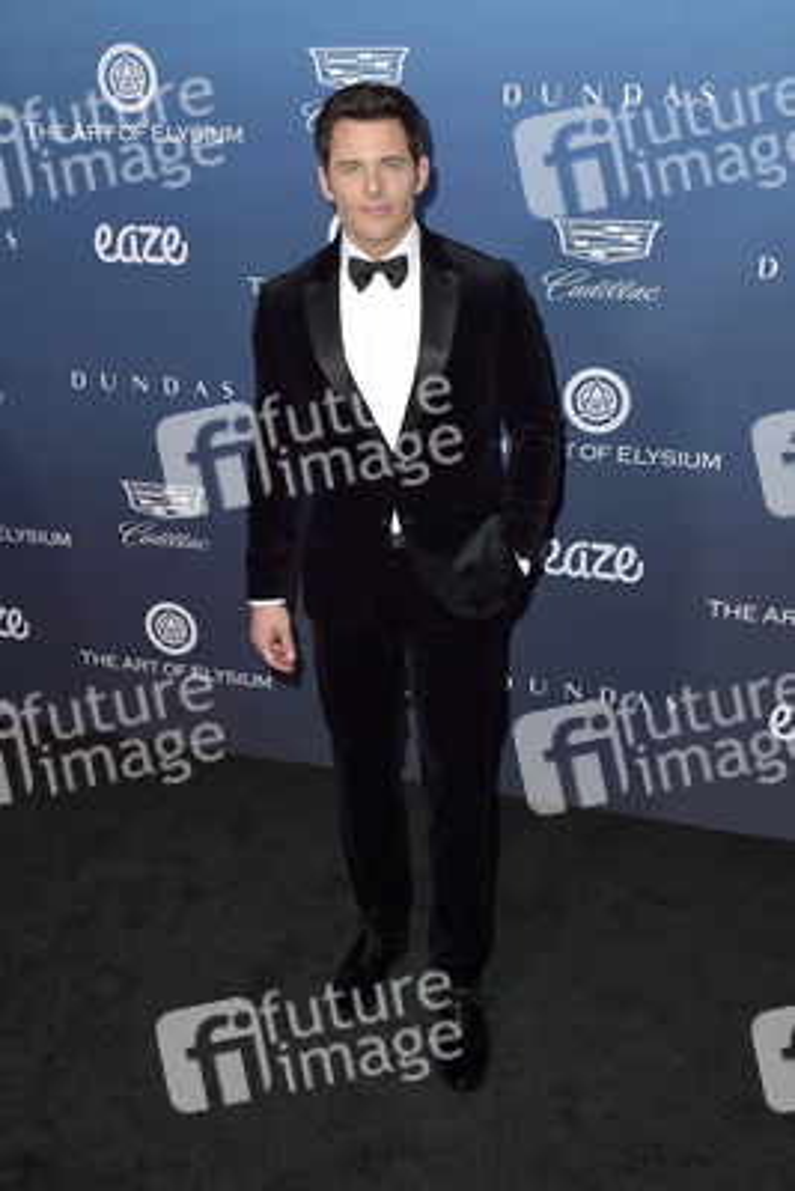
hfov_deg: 37.9
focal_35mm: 35
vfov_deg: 54.4
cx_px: 398
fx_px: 1158
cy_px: 596
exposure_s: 1/250
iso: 250
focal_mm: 35
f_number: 5.6
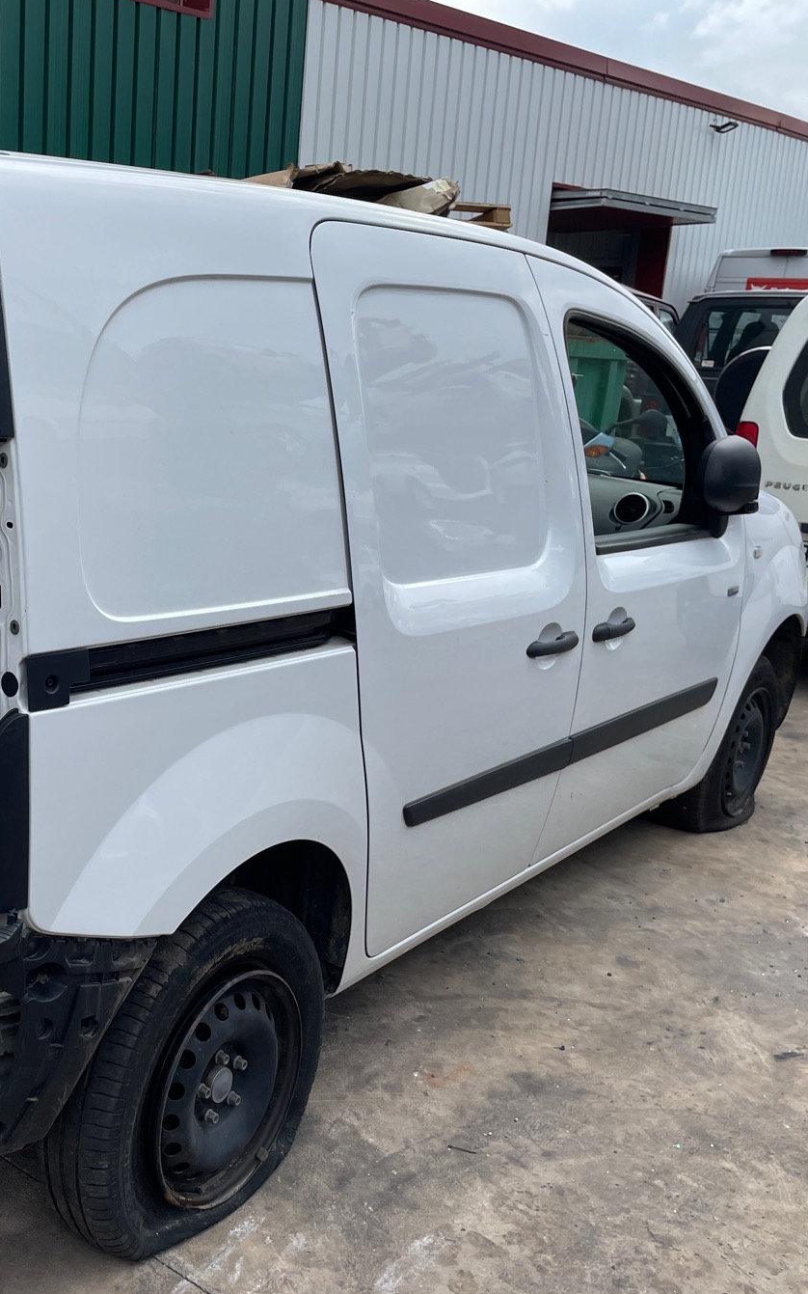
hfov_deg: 32.7
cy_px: 647
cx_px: 80
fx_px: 1304
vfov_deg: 52.8
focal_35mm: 37
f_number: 1.6
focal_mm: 4.2
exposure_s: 1/640
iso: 32
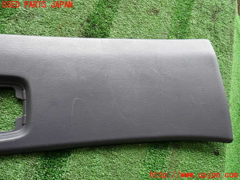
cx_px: 120
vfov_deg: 46.8
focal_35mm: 30
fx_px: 208
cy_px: 90
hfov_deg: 60.0
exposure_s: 1/60
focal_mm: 5.4
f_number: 2.3
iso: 125
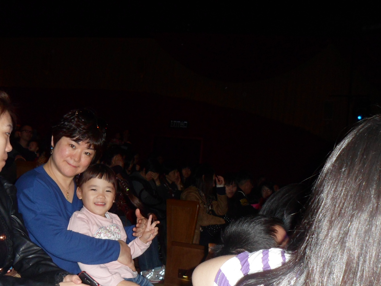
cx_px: 140
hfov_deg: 50.8
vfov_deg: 39.4
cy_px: 178
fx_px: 396
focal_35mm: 36
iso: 160
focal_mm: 4.9
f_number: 3.3
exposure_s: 1/45
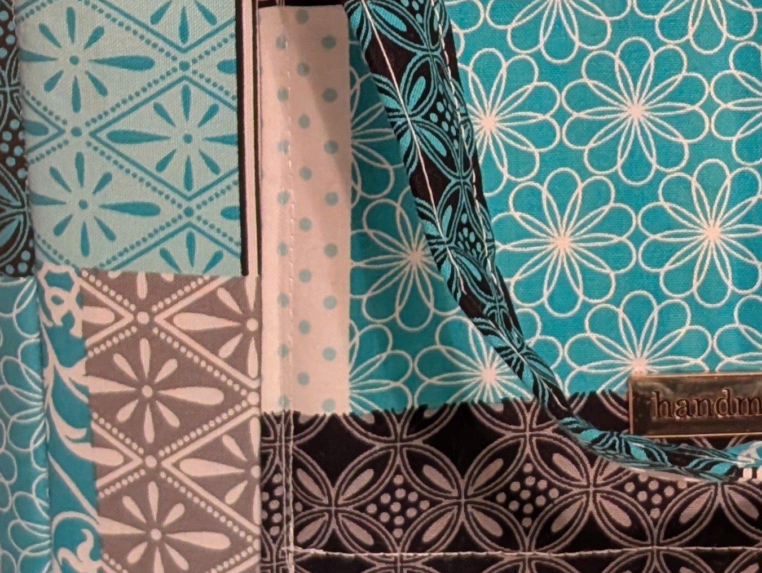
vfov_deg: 9.9
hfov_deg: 13.1
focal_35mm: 148
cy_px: -47
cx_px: 794
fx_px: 3262
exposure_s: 1/24
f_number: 1.68
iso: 288
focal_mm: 6.9
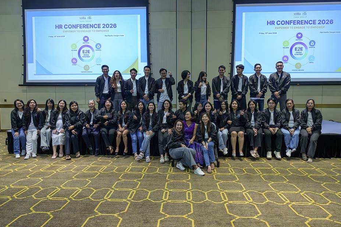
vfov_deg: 47.9
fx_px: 256
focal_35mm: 27
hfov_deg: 67.4
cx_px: 170
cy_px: 114
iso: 7200
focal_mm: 26
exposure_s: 1/200
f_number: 7.1
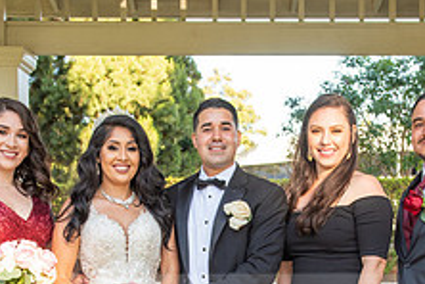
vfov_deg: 15.3
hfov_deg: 23.4
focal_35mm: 87
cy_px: 320
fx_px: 1027
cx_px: 237
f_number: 5.6
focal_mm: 32
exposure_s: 1/200
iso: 400
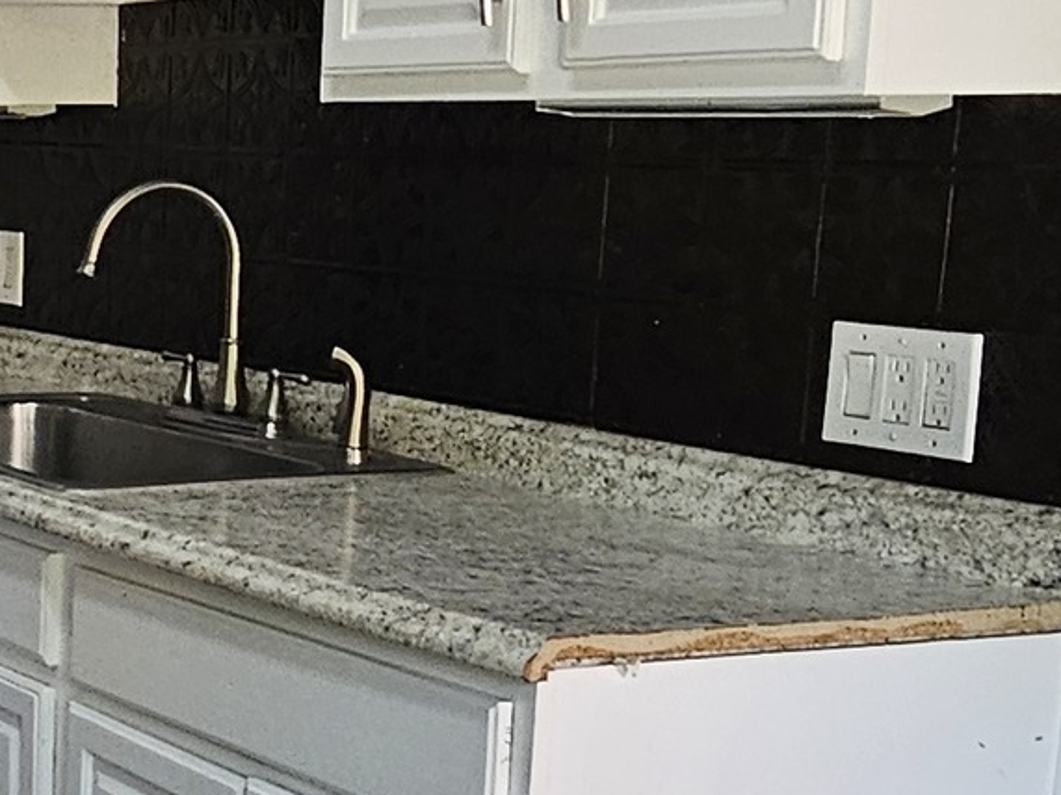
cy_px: 481
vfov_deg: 21.0
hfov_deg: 23.1
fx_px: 2145
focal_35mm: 70
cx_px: -474
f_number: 2.2
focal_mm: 2.2
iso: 160
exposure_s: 1/60
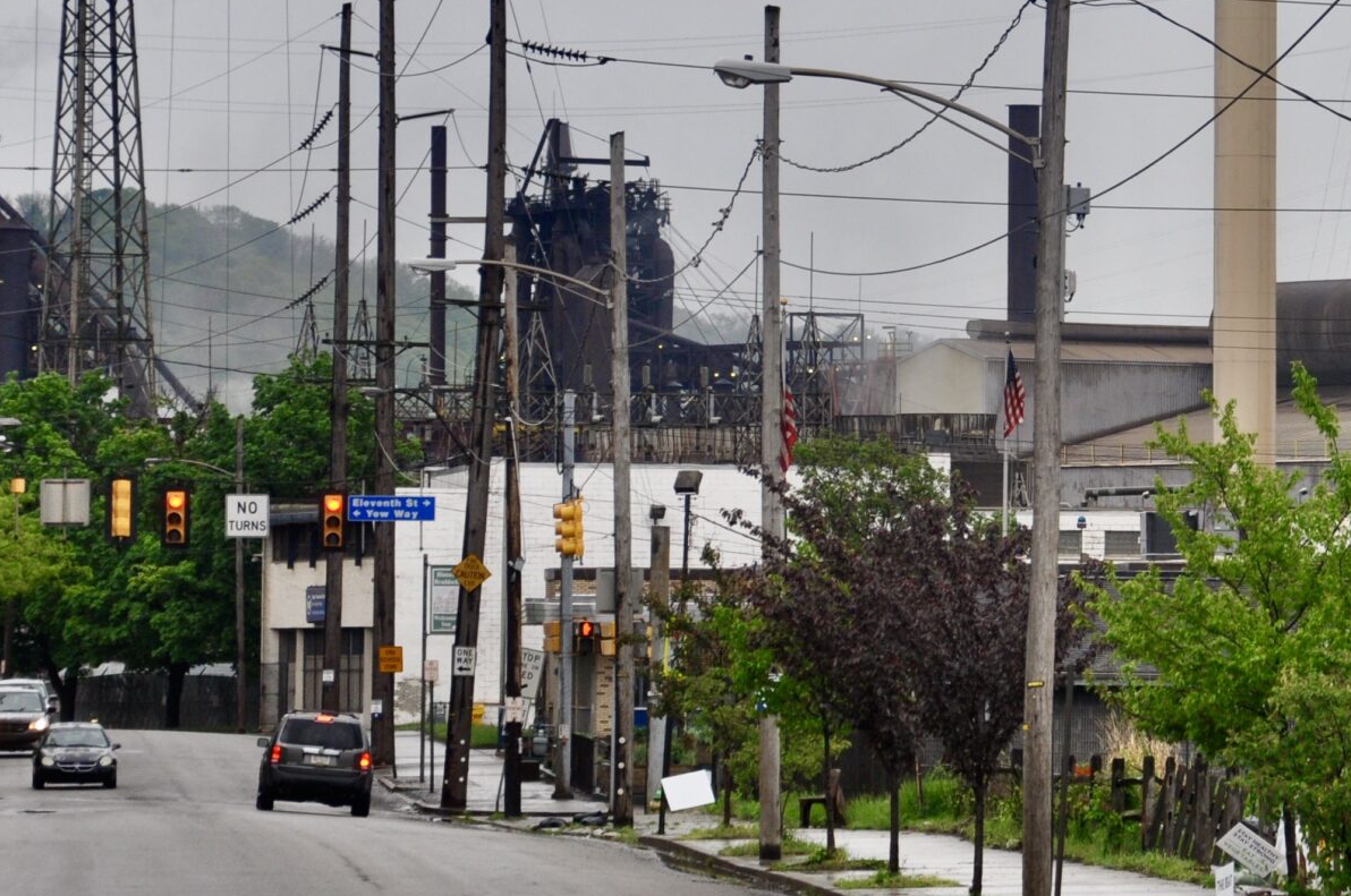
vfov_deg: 4.7
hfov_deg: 7.1
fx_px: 10867
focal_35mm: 290
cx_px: 1241
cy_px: 297
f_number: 5.6
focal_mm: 90
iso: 400
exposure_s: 1/400
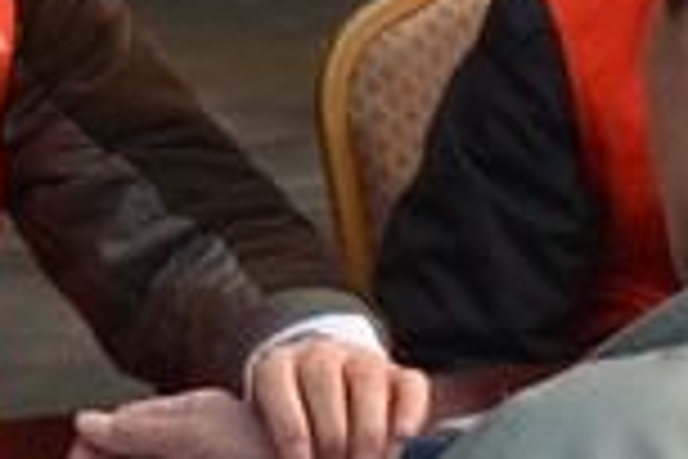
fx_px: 3363
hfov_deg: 11.7
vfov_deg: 7.8
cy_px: 101
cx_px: 211
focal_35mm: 176
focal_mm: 36
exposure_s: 1/250
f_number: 8
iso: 140
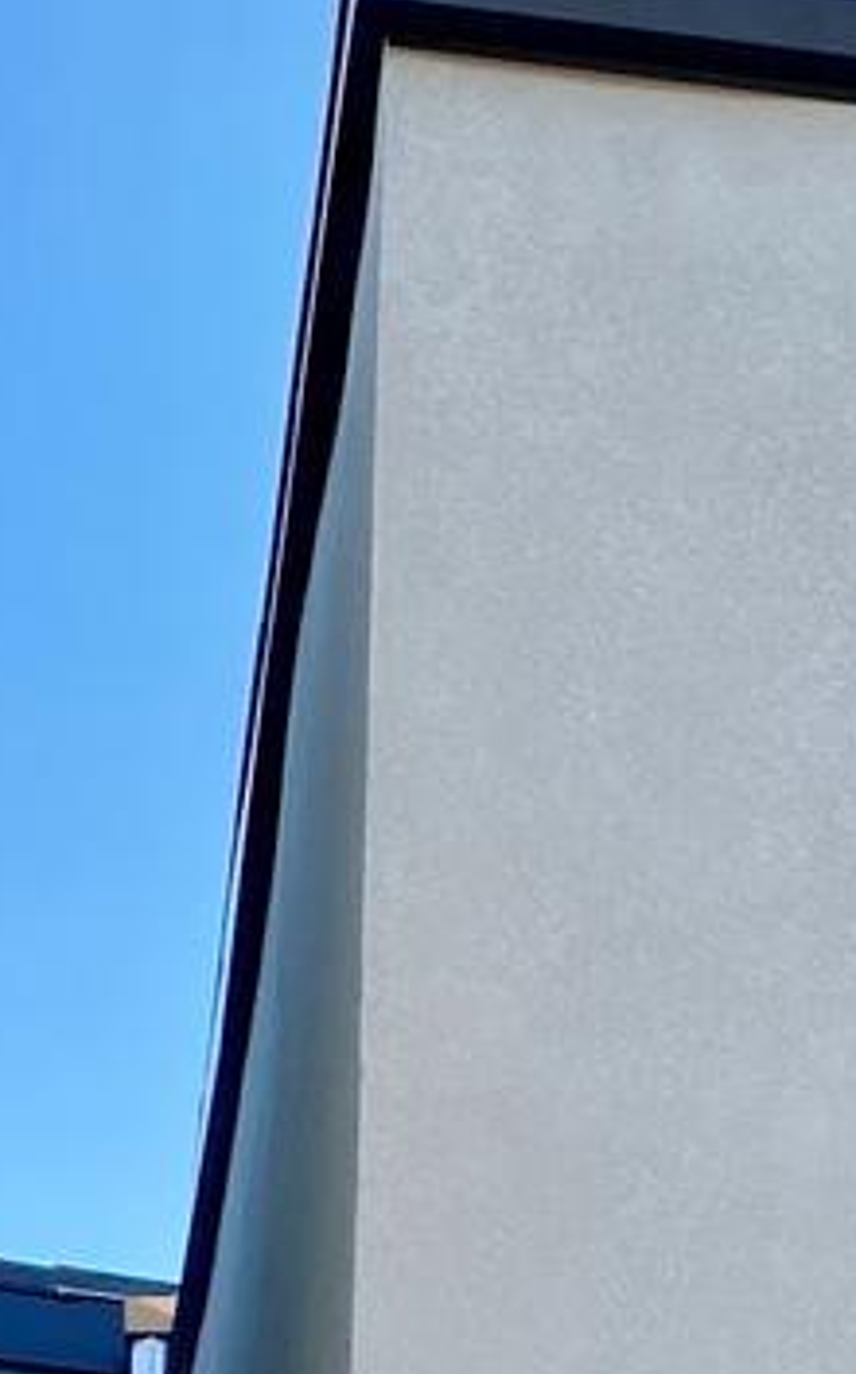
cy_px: 2086
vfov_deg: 15.9
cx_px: 1156
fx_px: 4488
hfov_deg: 10.6
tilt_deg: +13.8
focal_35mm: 120
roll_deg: +0.5
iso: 32
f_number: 1.8
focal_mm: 4.25
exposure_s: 1/654
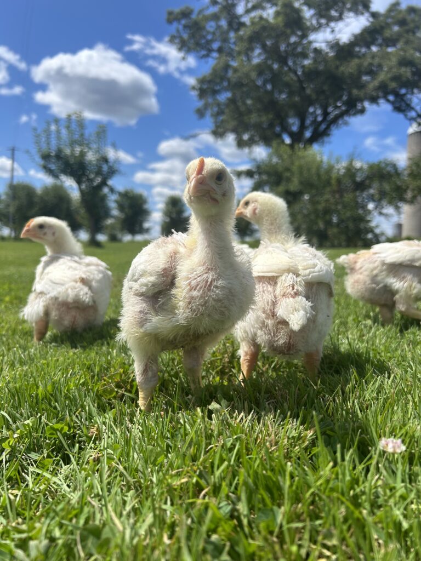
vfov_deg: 67.3
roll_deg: -1.2
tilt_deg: -3.9
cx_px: 210
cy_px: 280
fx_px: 422
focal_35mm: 26
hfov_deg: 53.1
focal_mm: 5.7
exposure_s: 1/5882
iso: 50
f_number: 1.5
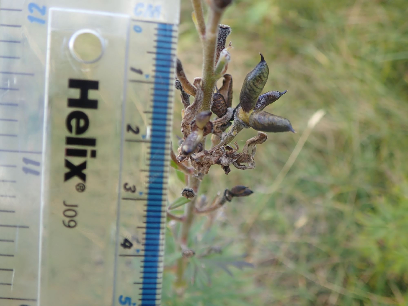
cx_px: 204
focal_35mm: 30
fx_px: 354
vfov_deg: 46.8
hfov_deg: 60.0
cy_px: 153
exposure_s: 1/125
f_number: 2.3
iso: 100
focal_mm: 5.5
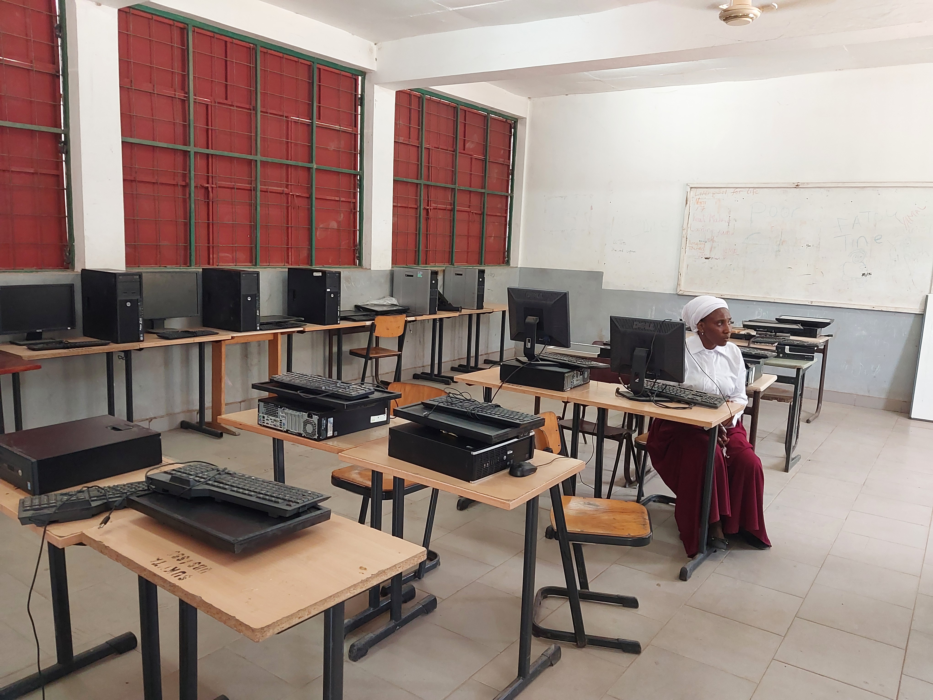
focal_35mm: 30
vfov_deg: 46.8
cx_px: 466
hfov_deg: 60.0
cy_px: 350
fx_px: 809
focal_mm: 4.6
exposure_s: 1/60
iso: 400
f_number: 1.8
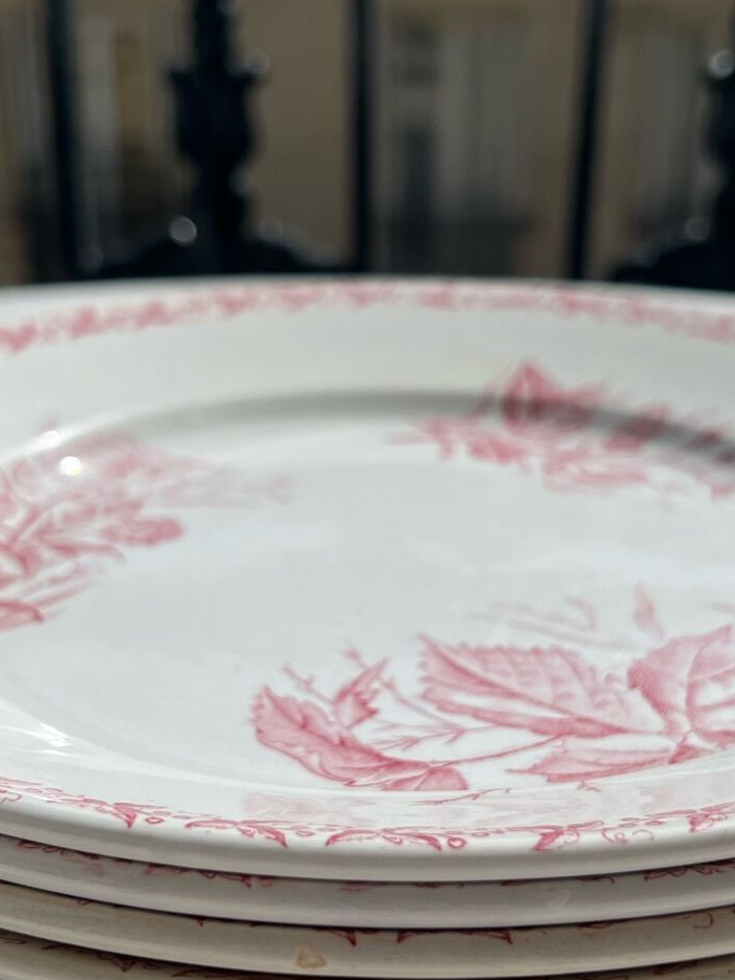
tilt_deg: -24.8
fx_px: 1614
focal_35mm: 57
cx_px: 359
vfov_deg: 33.6
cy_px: 604
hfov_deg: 25.7
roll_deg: -0.4
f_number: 1.5
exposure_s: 1/12658
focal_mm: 5.7
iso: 50
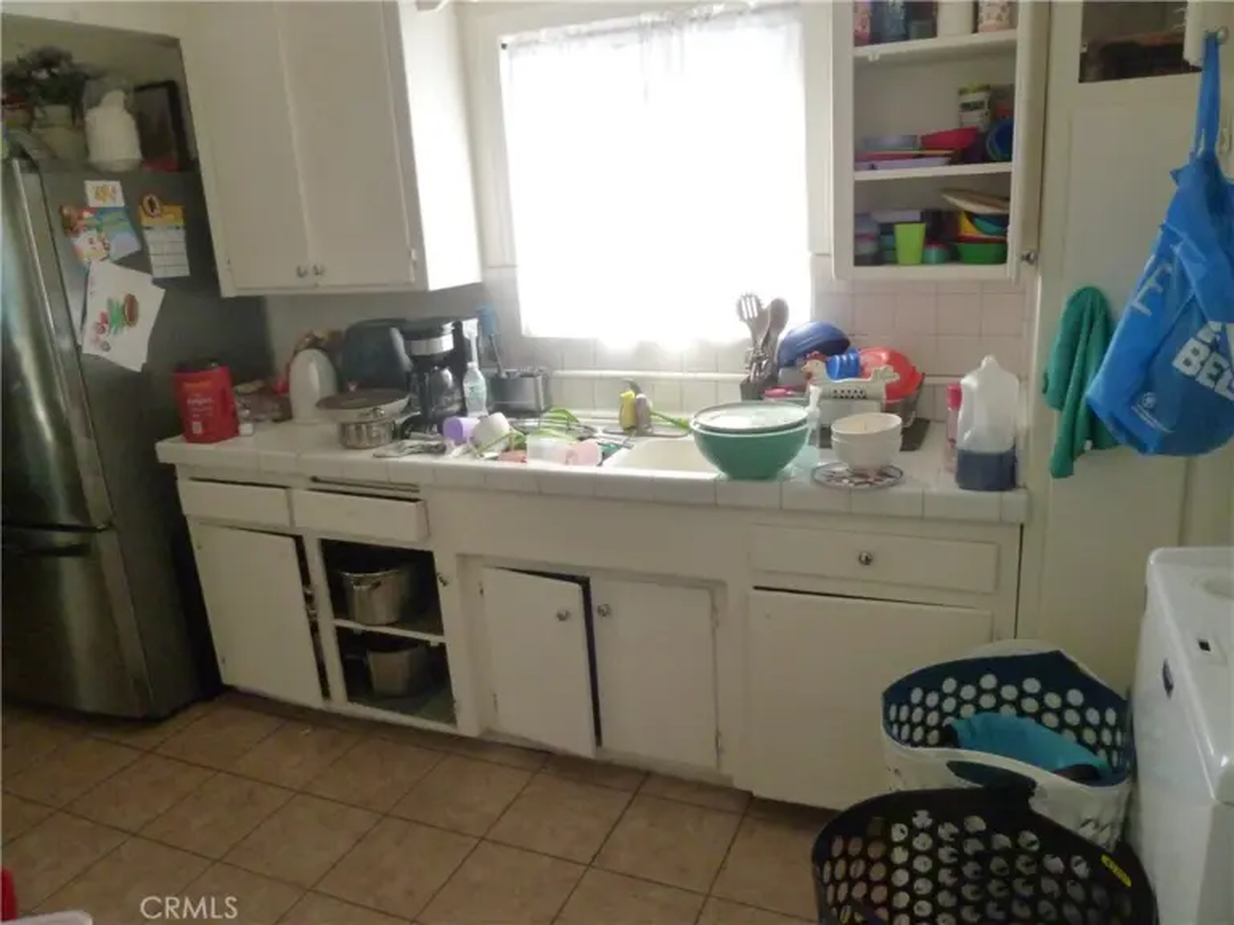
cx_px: 617
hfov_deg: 69.4
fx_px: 891
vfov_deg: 54.9
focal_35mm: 25
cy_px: 462
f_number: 3.3
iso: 500
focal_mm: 4.1
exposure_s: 1/125
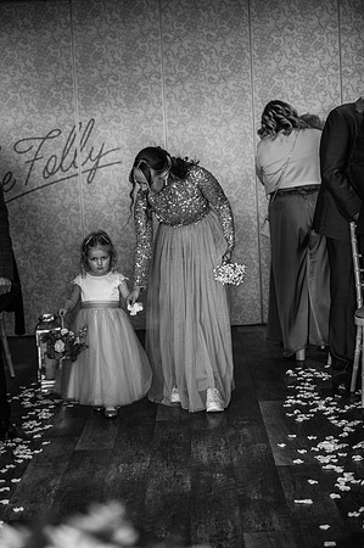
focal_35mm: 70
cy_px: 274
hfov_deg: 19.4
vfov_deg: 28.9
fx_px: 1064
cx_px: 182
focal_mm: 70
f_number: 2.8
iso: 1100
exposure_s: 1/200
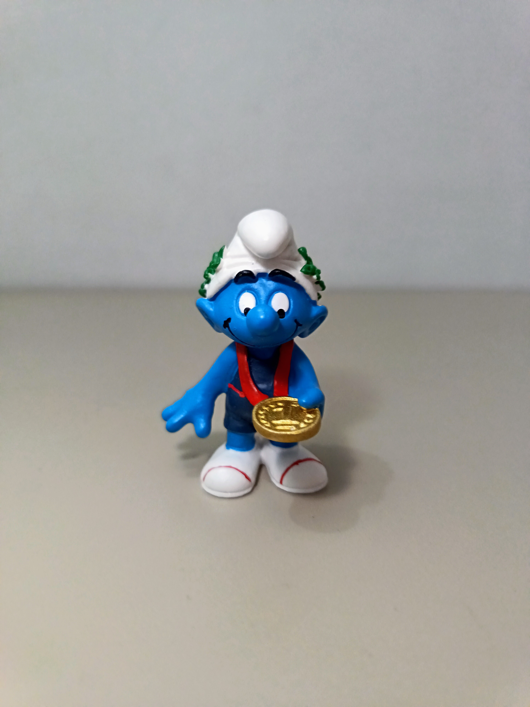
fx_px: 490
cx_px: 265
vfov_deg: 71.6
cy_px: 354
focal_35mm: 24
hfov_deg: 56.8
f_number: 1.75
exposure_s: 1/33.3
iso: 1600
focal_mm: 5.25
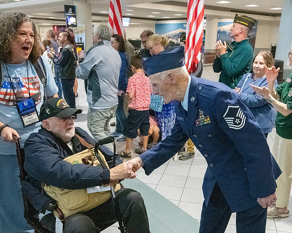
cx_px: 149
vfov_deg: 42.2
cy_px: 155
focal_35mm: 34
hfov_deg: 52.2
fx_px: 298
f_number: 7.1
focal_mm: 20
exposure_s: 1/400
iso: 20000
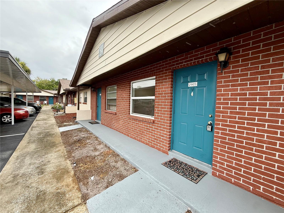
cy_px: 106
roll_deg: -1.5
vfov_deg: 85.7
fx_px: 115
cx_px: 142
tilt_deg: -1.2
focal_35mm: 14
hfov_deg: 102.1
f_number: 2.2
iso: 50
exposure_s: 1/363
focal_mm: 2.22
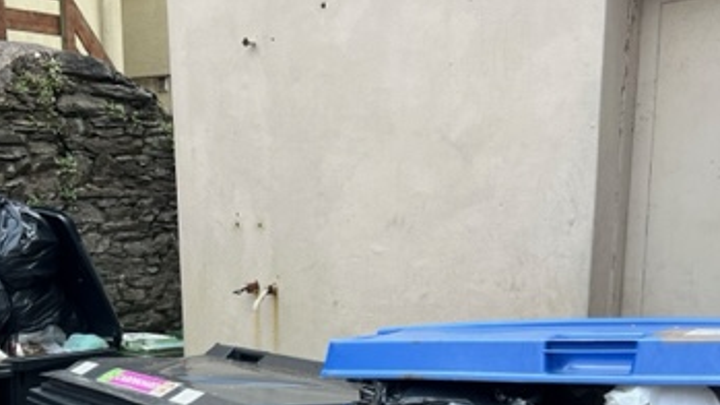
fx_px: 992
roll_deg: +1.0
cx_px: 258
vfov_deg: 21.7
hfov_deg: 39.5
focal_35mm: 52
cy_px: 455
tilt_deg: -12.7
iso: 50
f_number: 1.5
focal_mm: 5.7
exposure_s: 1/827
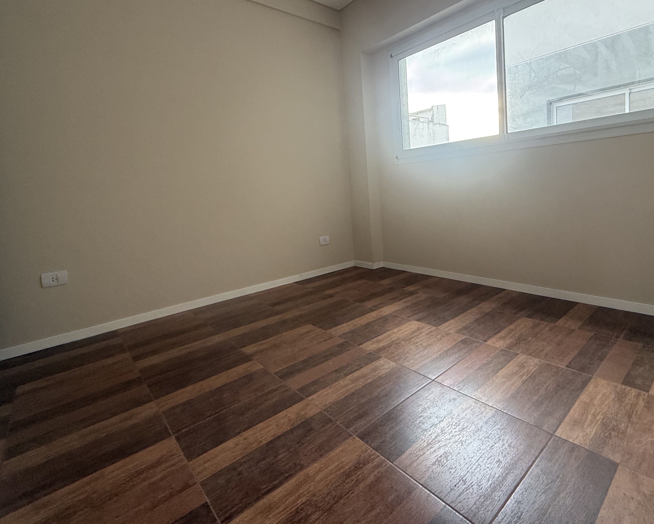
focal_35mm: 18
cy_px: 214
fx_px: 348
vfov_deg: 73.1
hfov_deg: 86.3
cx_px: 342
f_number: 2.2
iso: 320
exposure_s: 1/99
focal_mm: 2.22
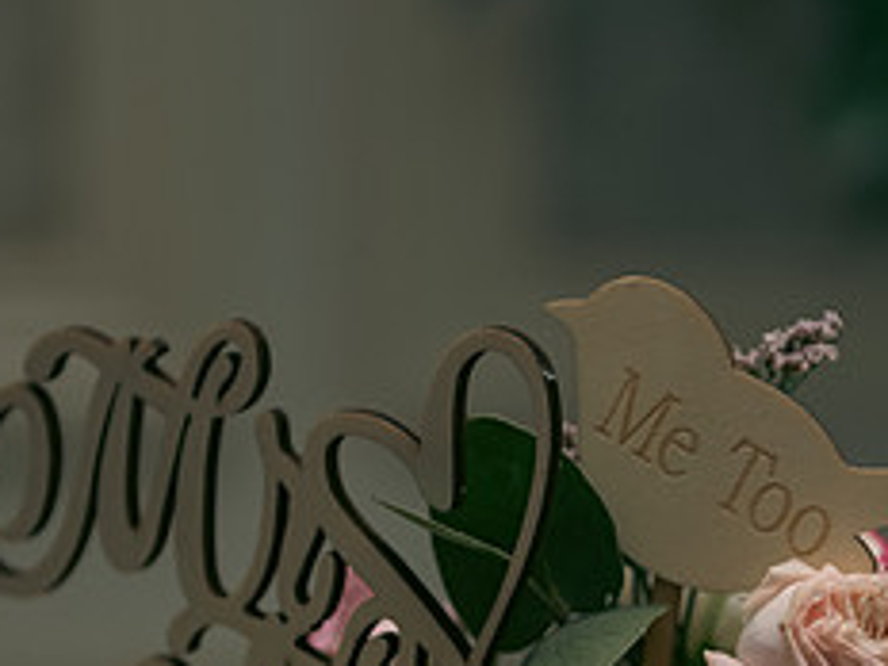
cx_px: 628
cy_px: 633
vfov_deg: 8.8
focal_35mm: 168
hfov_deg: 11.7
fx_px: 4310
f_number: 3.5
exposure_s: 1/160
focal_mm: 70
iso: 500
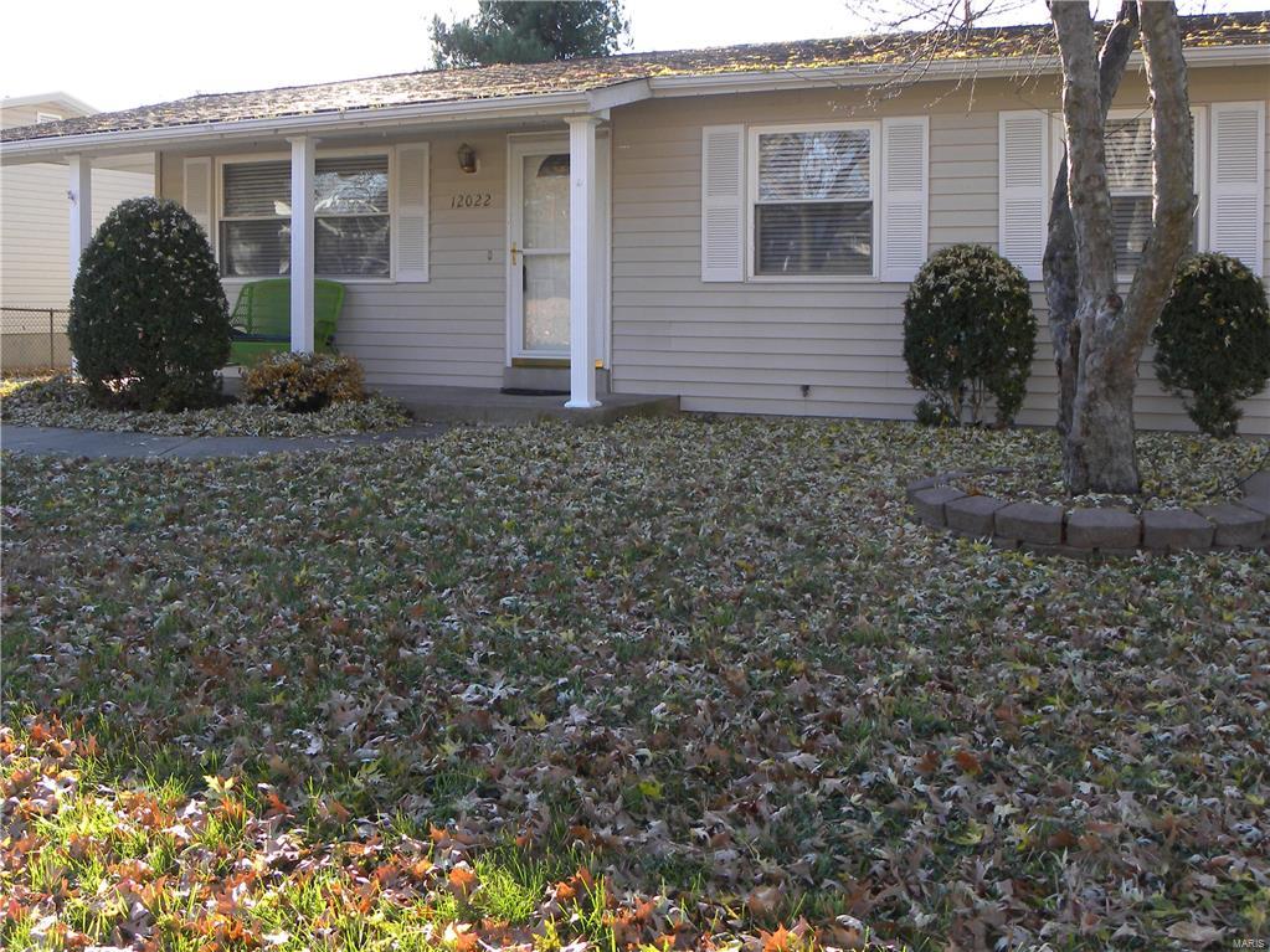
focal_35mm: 26
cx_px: 635
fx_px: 954
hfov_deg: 67.3
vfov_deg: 53.1
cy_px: 476
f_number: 4
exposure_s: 1/106
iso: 64
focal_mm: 4.6
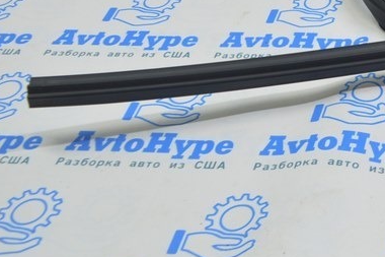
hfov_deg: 20.9
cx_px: 491
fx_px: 951
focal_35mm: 89
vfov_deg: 15.1
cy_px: -2
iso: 400
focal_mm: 22
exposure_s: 1/25
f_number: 5.6
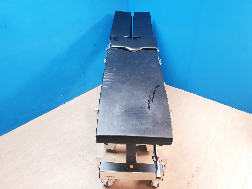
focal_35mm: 26
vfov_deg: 53.1
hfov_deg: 67.3
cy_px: 94
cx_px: 126
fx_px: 189
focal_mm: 4.3
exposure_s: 1/50
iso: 320
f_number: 1.5
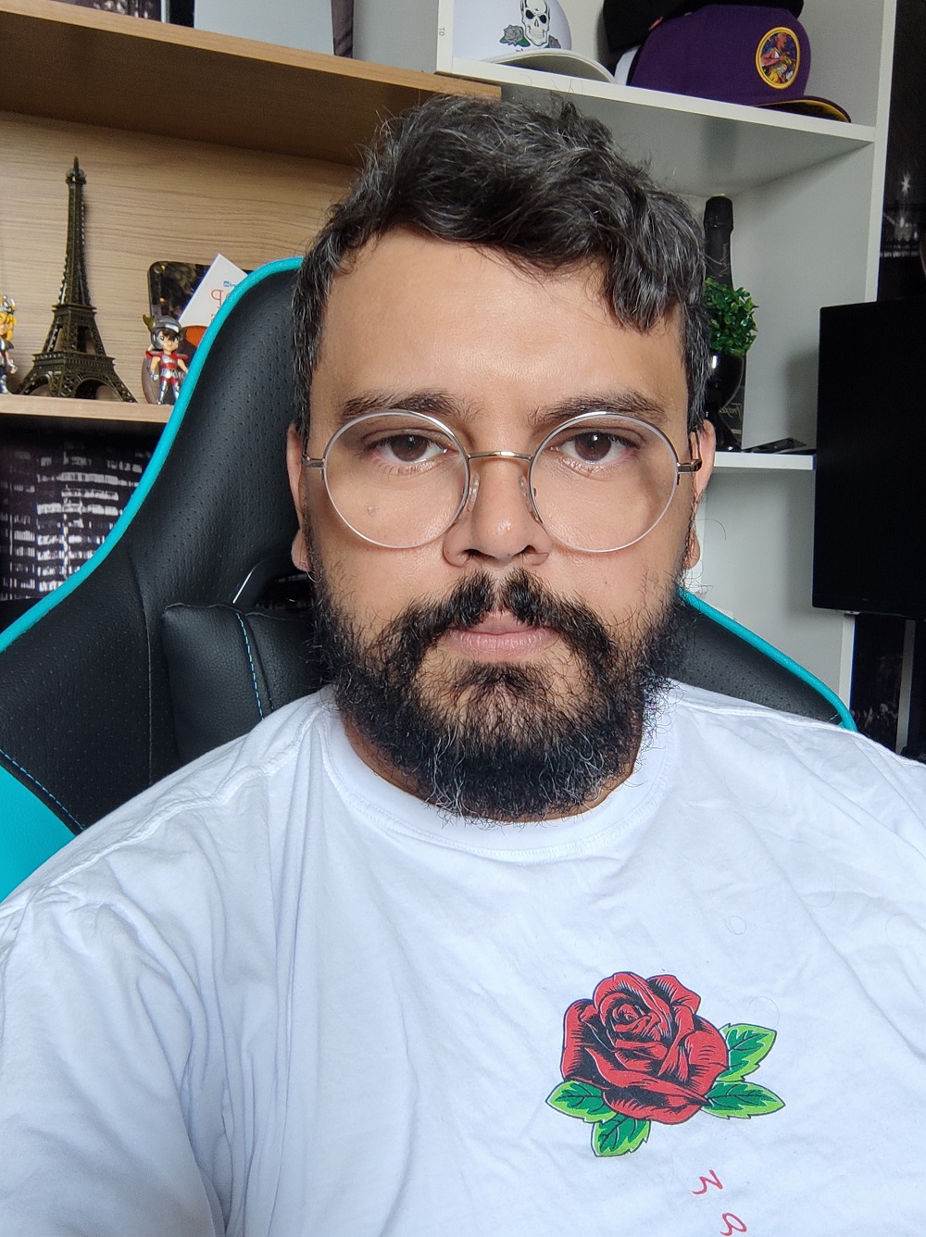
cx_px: 463
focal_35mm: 32
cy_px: 618
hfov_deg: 44.1
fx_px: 1143
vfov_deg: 56.9
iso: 135
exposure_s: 1/60
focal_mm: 3.14
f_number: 2.2
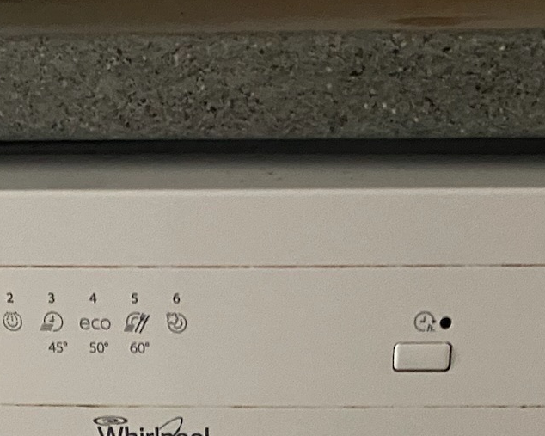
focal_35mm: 82
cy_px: 636
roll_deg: +0.7
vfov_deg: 17.1
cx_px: 217
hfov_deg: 23.2
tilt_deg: -28.5
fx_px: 1322
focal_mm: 4.25
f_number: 1.8
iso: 400
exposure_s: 1/33
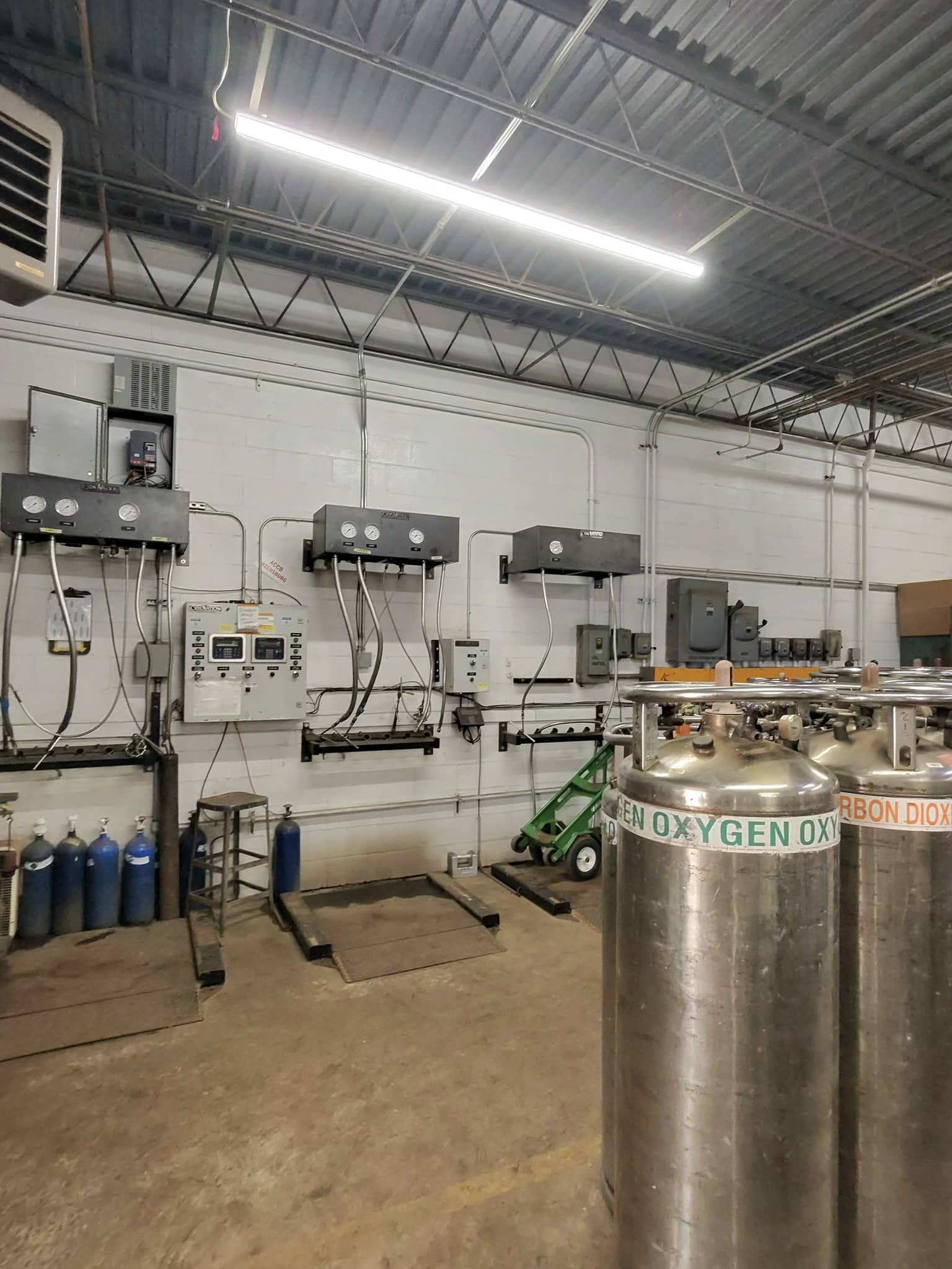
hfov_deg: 89.9
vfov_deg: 106.2
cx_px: 476
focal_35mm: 13
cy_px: 634
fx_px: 477
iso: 303
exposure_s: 1/59.9
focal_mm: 2.24
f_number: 2.2
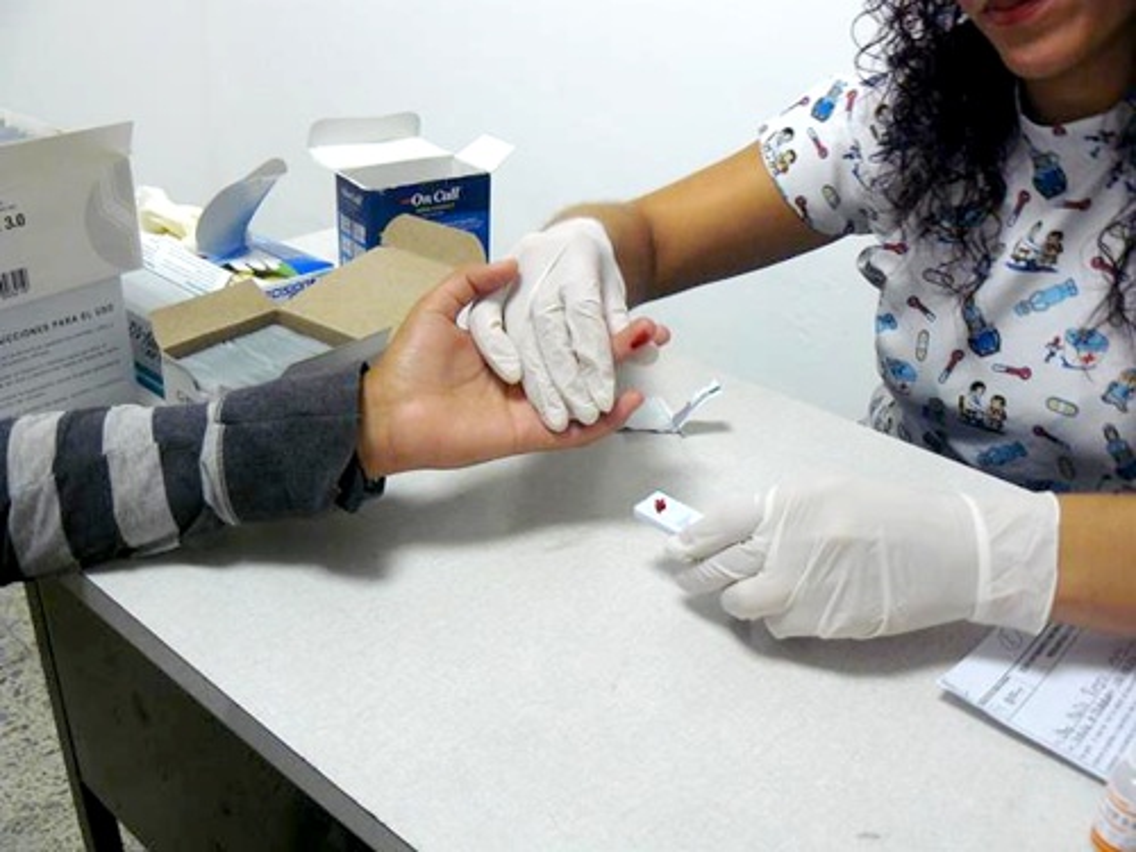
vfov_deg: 39.7
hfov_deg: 51.4
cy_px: 426
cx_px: 568
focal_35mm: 36
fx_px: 1181
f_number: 2.8
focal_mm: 6
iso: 200
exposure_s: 1/30
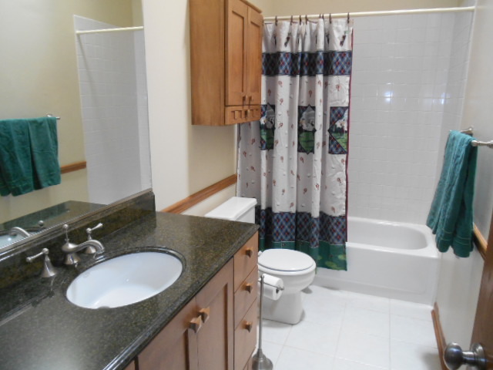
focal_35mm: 26
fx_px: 370
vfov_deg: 53.1
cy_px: 185
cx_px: 246
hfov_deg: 67.3
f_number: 3.4
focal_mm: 4.7
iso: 320
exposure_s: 1/30
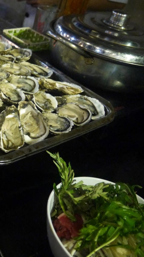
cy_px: 124
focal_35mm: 43
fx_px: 292
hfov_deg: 24.9
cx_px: -31
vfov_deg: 47.3
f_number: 3.5
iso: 1600
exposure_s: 1/60
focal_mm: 14
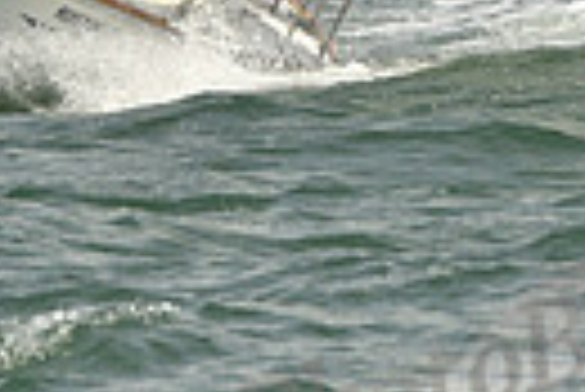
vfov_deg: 1.5
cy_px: -277
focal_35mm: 893
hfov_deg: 2.3
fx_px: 14527
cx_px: 9
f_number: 11
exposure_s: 1/800
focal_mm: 200
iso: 320
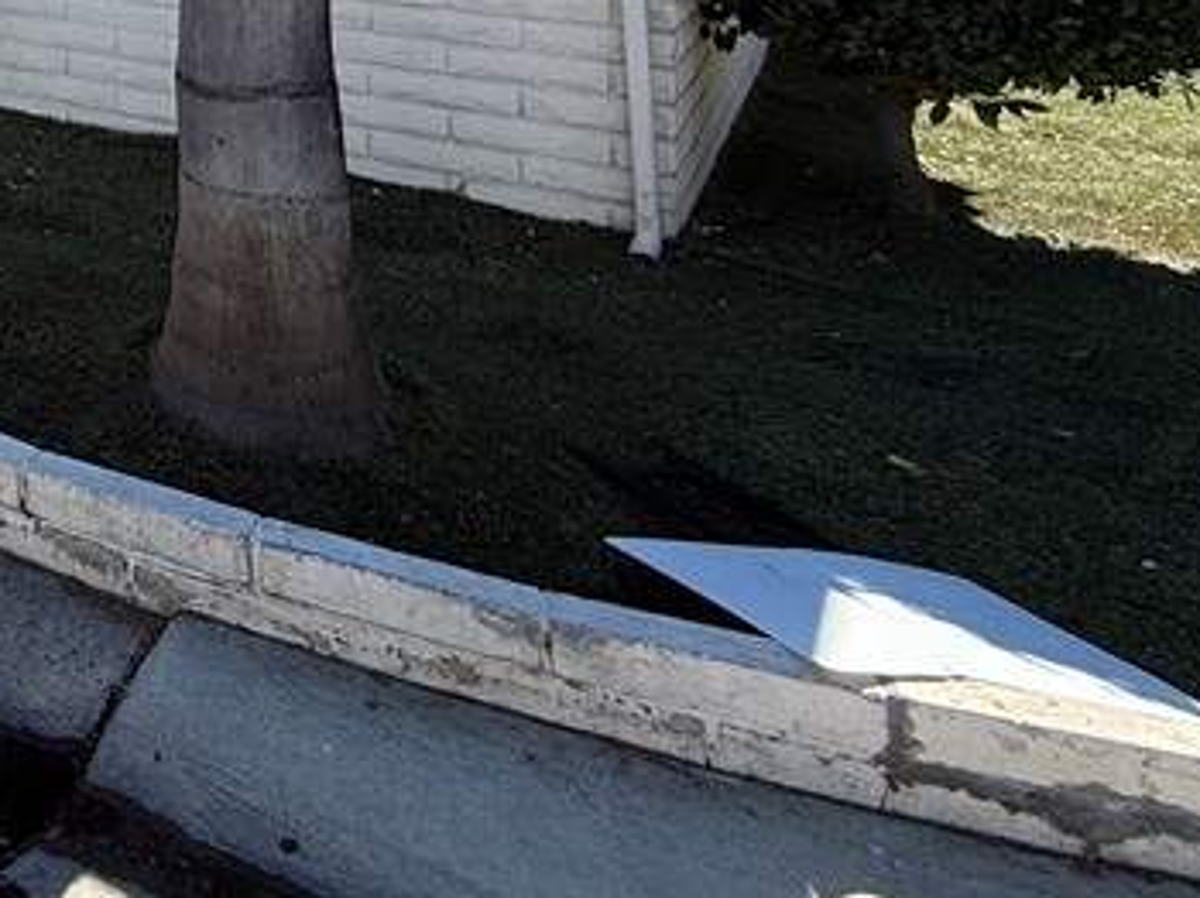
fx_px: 1420
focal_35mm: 41
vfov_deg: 28.9
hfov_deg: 32.8
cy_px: -254
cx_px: -394
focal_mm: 2.22
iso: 50
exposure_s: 1/853
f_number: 2.2
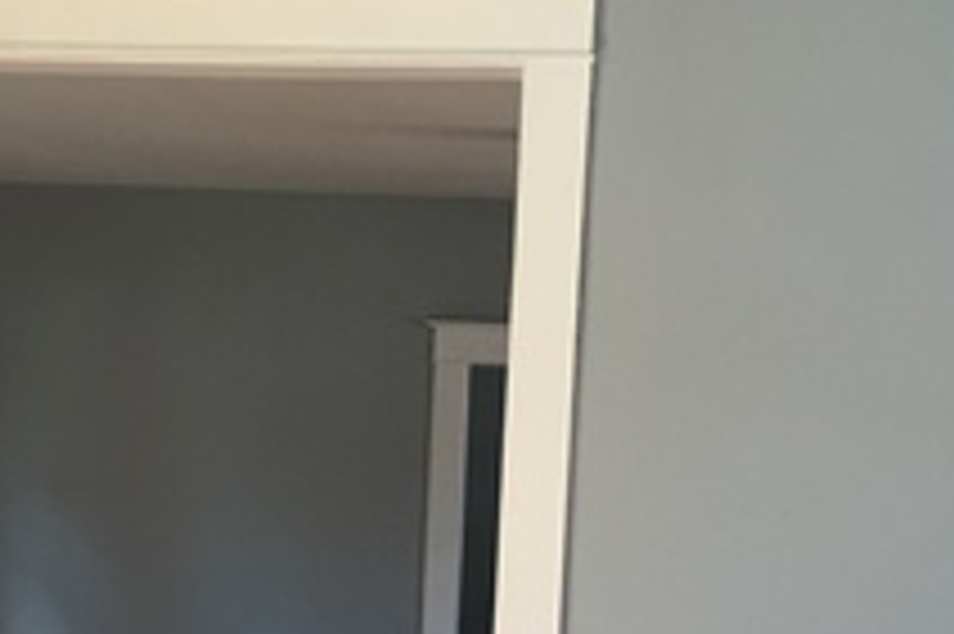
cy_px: 656
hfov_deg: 22.2
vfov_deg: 14.7
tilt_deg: -3.5
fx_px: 2410
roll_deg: -2.5
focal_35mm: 91
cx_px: 243
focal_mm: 4.15
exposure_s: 1/30
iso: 25
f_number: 2.2
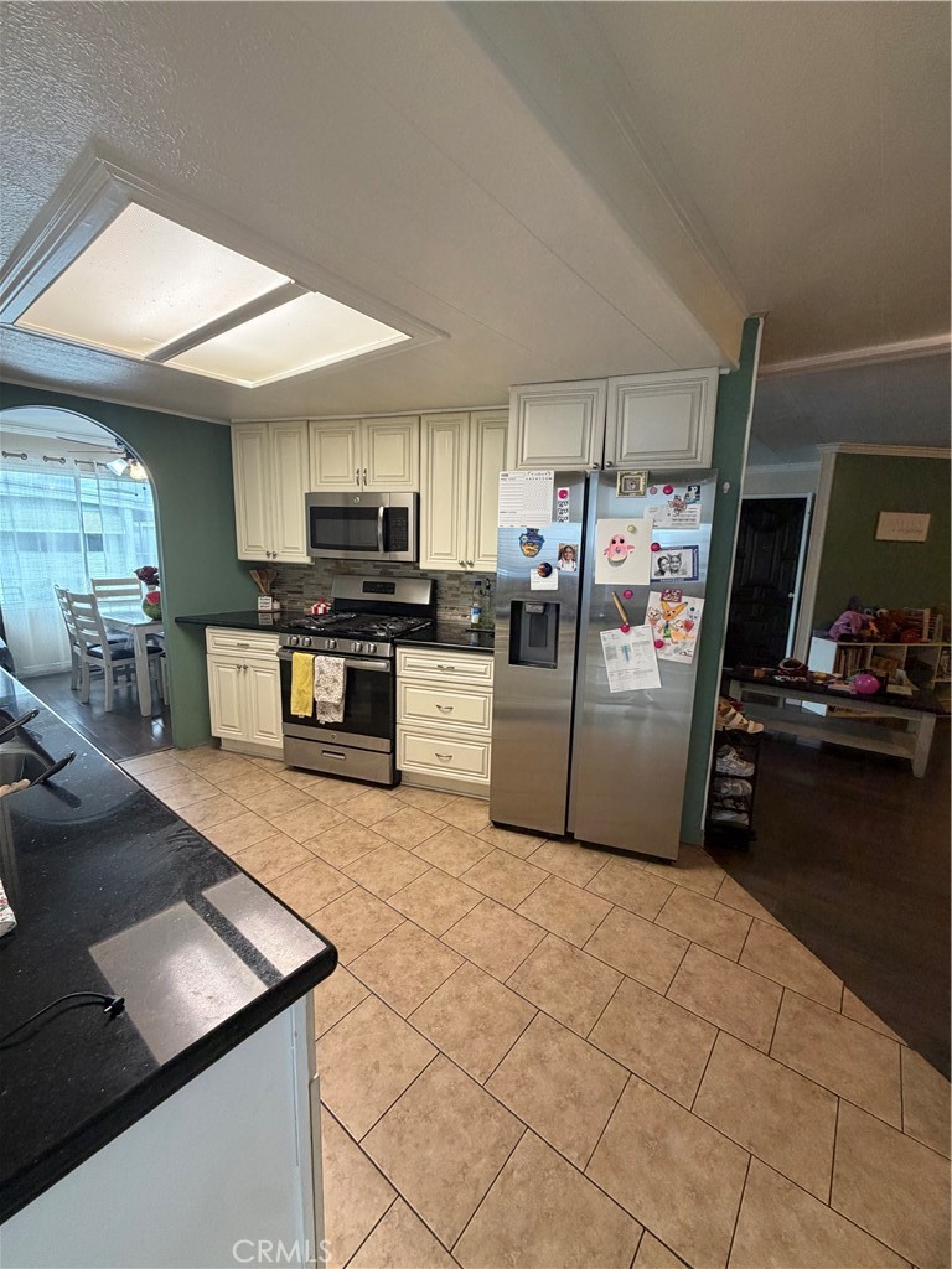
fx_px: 513
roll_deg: -1.6
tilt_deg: -9.5
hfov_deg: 85.7
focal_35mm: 14
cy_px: 634
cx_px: 476
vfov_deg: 102.1
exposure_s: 1/60
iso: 250
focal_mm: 2.22
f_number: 2.2
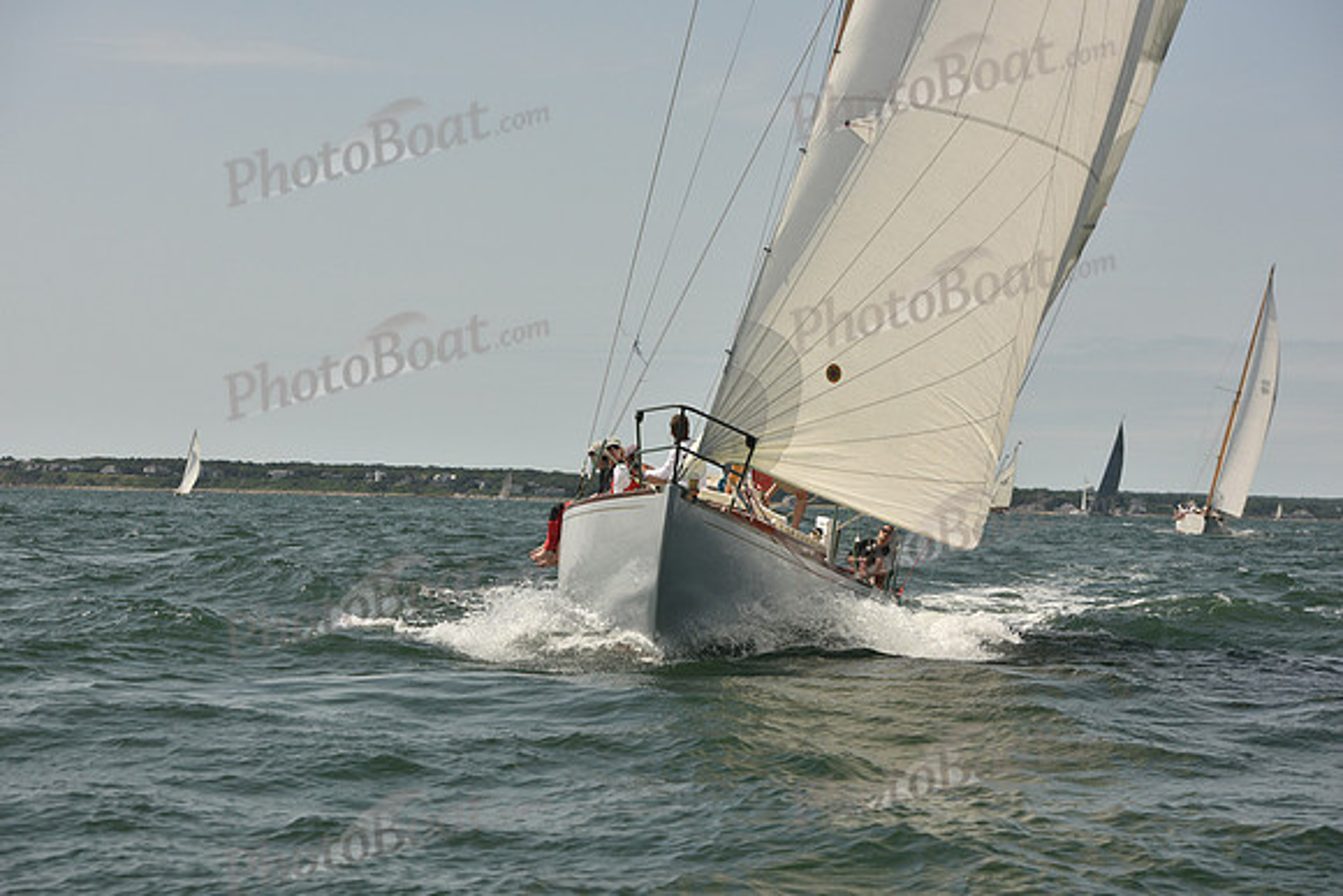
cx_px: 672
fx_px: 3209
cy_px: 448
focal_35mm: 86
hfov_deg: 23.6
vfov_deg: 15.9
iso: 320
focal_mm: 86
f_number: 7.1
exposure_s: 1/1250
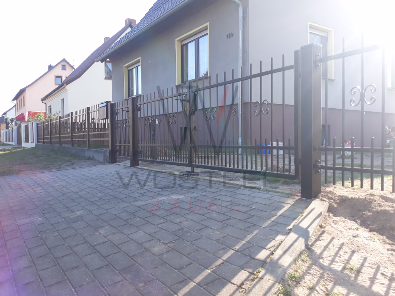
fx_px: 308
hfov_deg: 65.3
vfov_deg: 51.4
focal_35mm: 27
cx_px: 198
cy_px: 148
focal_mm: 3.71
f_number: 1.7
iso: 40
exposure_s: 1/291
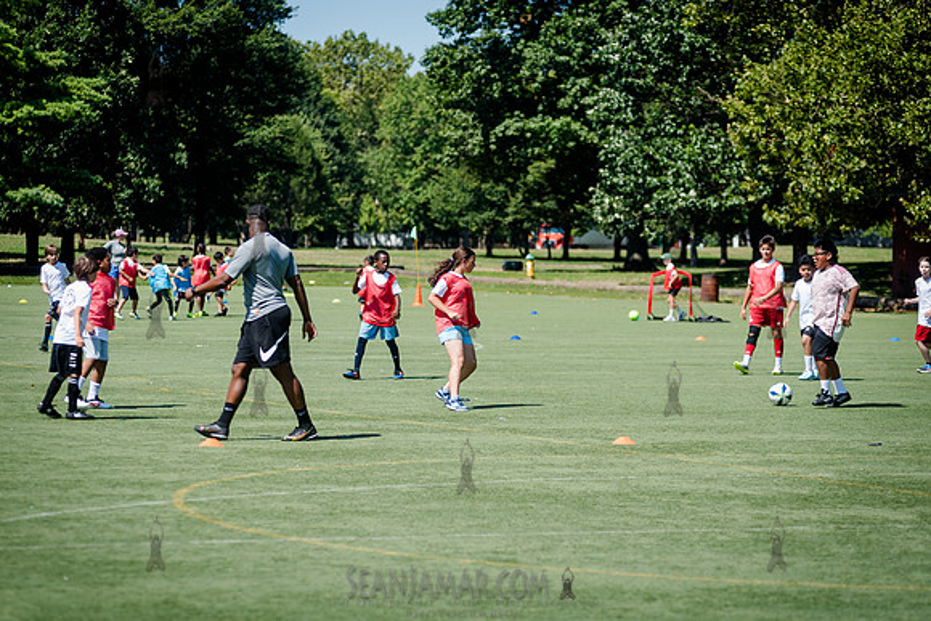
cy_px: 310
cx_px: 466
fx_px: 3492
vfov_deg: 10.2
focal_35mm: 135
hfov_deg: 15.2
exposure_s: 1/1250
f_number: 4
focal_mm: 135
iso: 200
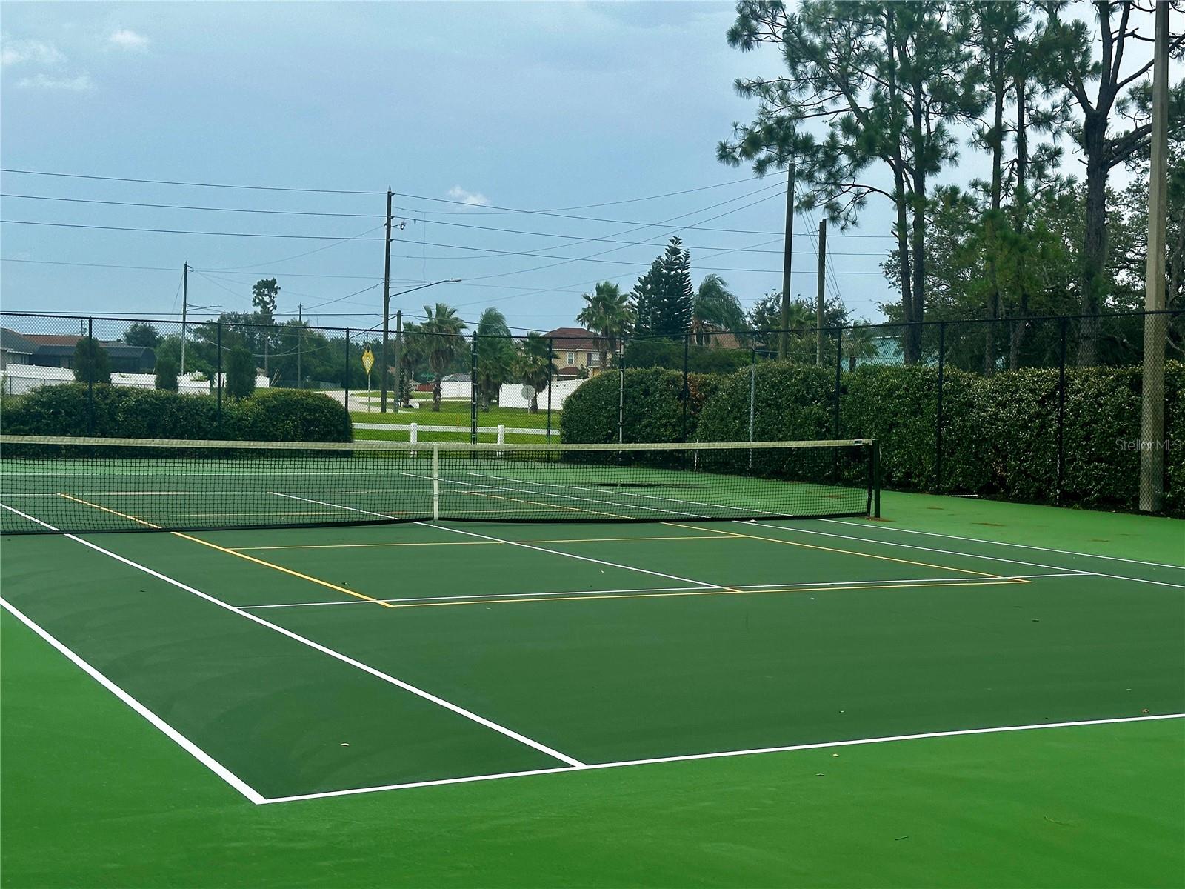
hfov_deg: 39.7
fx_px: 1643
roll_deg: -0.9
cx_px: 592
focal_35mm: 48
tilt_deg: -1.9
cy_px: 444
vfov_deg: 30.3
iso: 64
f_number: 1.78
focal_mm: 6.86
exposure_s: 1/2976
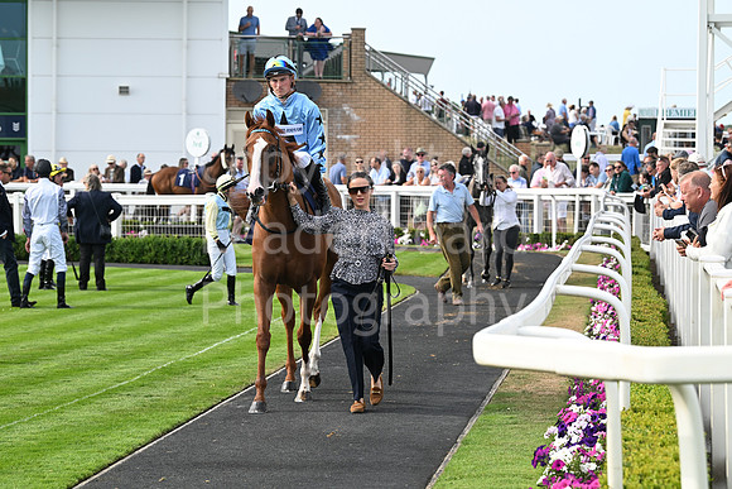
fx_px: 2359
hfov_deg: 17.6
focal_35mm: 116
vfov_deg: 11.8
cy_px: 244
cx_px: 366
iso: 400
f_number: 5.6
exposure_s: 1/1000
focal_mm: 116
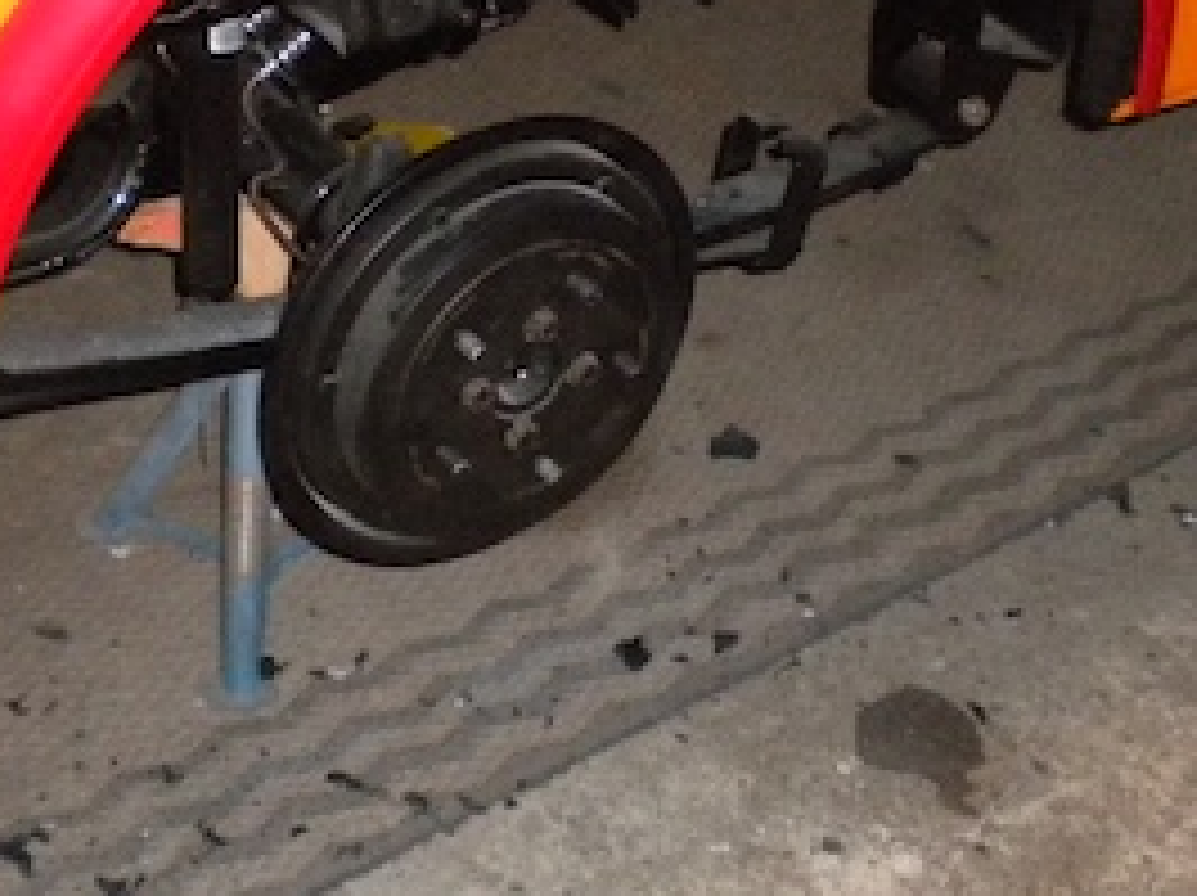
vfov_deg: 18.5
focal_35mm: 79
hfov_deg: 24.7
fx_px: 2729
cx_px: 495
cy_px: 171
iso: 800
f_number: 3.1
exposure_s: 1/30
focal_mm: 6.3
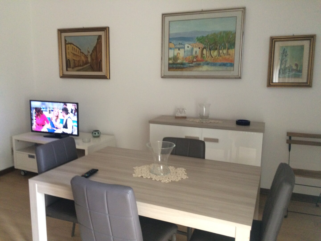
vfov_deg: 48.2
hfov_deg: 61.7
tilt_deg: -6.6
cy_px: 120
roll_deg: +0.6
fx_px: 269
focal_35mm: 29
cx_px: 160
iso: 250
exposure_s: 1/33
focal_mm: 4.15
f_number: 2.2
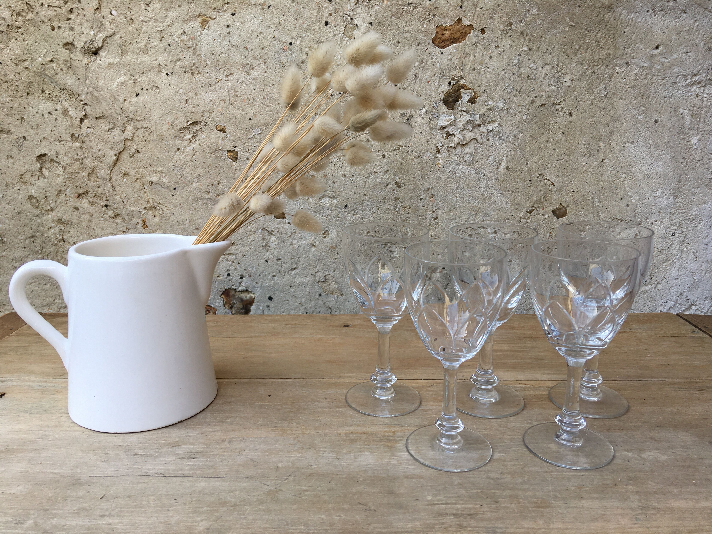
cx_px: 356
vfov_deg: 48.2
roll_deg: +0.9
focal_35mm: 29
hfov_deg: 61.7
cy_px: 267
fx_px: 596
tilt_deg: -12.7
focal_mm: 4.15
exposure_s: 1/112
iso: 25
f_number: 2.2
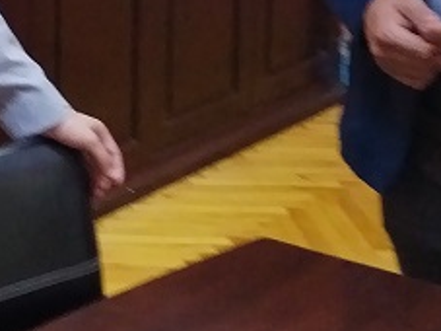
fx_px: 1681
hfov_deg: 13.0
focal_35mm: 132
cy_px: -204
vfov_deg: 10.7
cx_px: -443
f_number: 1.8
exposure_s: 1/33.3
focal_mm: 4.75
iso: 668
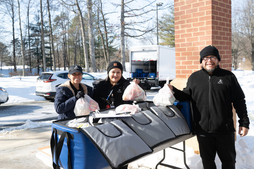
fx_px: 254
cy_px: 84
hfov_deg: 53.1
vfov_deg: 36.9
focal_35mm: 36
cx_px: 127
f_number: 6.3
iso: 250
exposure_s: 1/400
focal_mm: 36
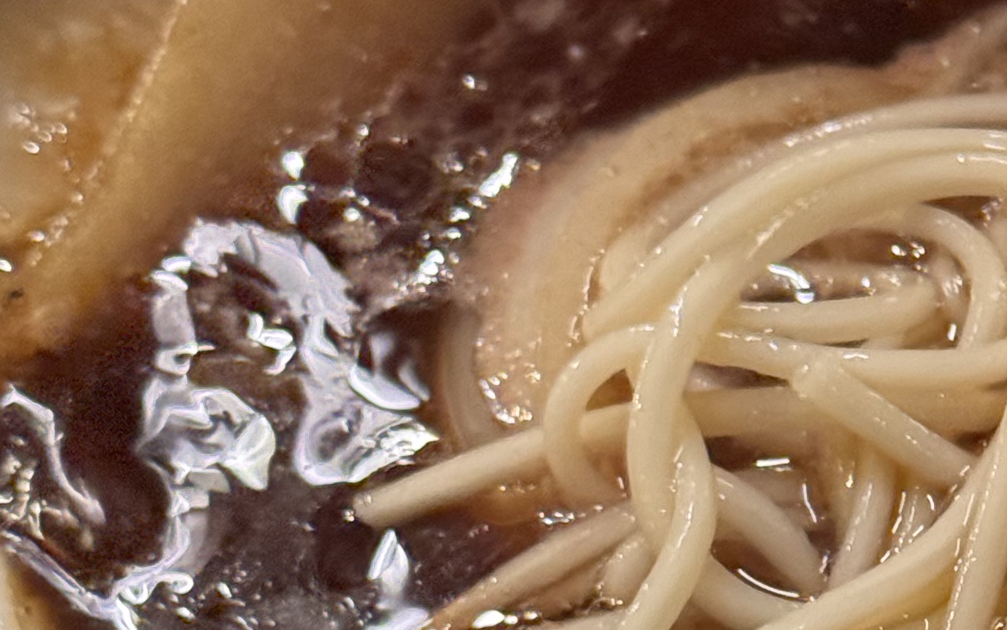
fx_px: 4584
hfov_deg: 12.3
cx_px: 1158
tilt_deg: -49.3
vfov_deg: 7.8
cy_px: 590
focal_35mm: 167
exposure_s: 1/30
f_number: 1.78
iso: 500
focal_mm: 6.86
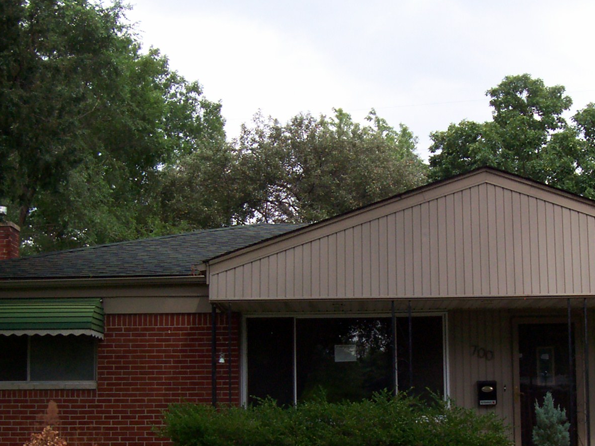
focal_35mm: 66
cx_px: 390
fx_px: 1134
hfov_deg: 29.2
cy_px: 284
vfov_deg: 22.2
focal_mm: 5.6
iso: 80
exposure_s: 1/263
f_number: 5.1
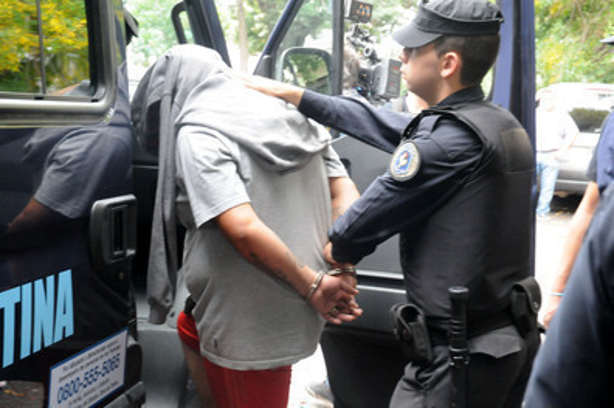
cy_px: 204
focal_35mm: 66
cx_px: 307
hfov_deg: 30.5
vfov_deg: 20.6
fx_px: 1124
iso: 2000
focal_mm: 44
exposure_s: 1/50
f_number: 6.3
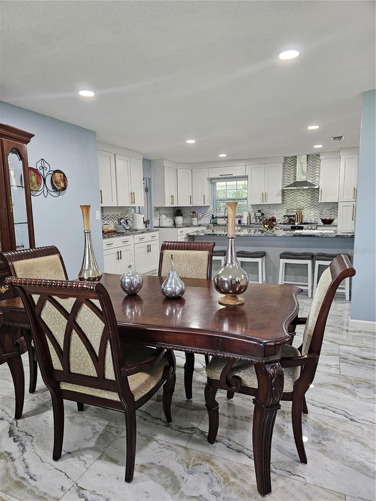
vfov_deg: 73.9
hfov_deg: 58.9
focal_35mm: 23
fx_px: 333
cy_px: 250
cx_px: 188
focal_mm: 6.3
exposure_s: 1/170
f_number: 1.7
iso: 640
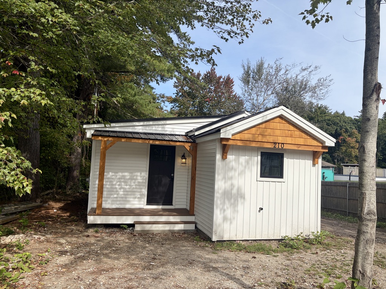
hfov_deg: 67.3
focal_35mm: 26
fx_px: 290
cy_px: 144
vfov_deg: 53.1
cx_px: 193
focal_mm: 5.96
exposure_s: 1/3125
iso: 50
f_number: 1.6
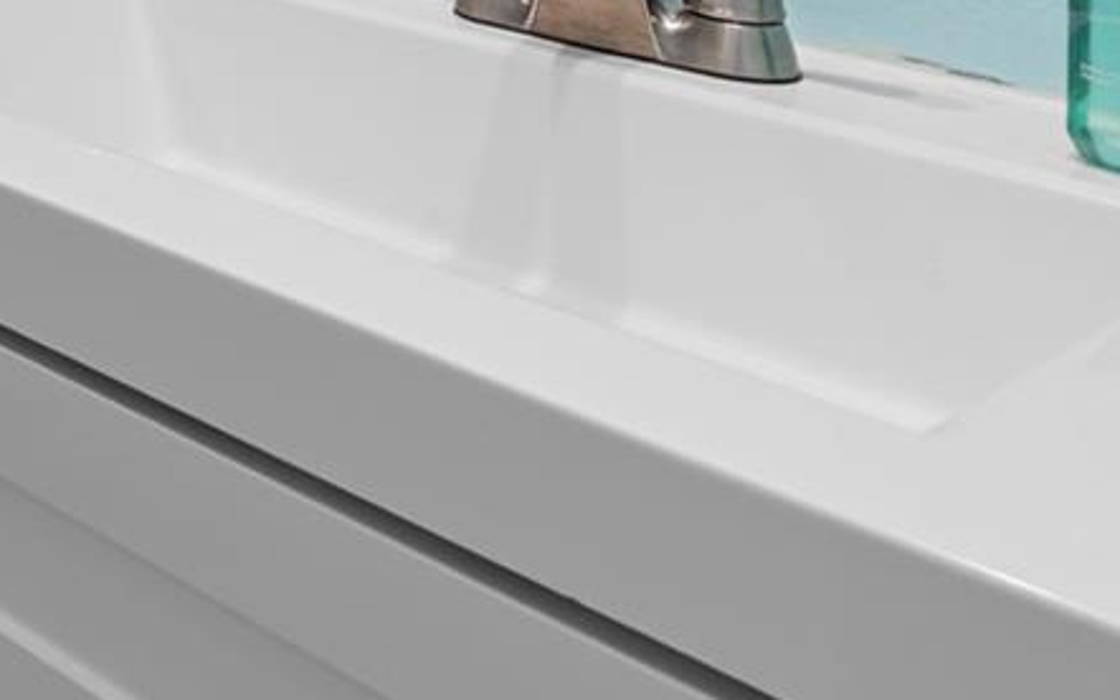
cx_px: -575
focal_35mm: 59
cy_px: -459
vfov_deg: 18.5
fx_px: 1800
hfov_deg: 25.6
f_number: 9
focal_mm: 16
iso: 250
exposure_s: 1.6
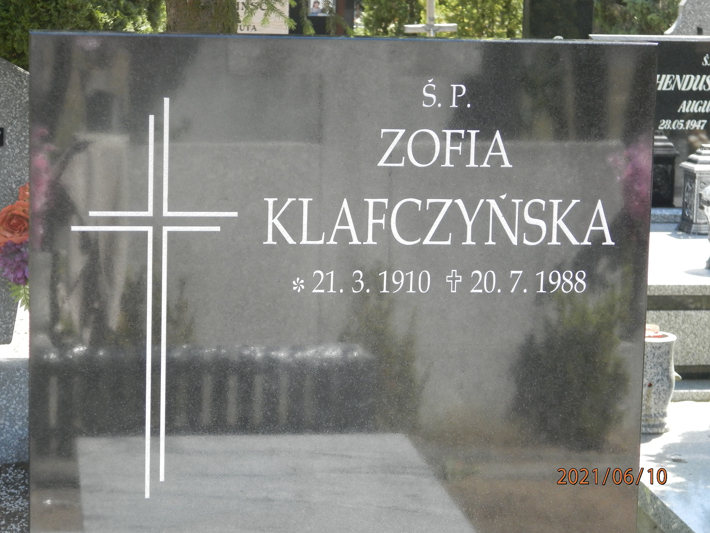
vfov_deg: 14.0
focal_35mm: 106
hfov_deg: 18.5
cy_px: 266
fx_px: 2174
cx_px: 355
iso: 160
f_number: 4.5
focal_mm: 19
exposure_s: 1/160
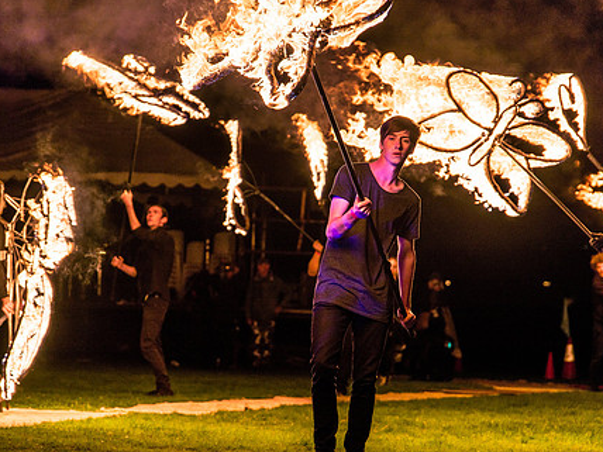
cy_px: 219
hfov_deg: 14.4
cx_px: 255
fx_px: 2386
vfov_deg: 10.8
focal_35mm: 137
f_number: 4
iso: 100
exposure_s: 1/180
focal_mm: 105
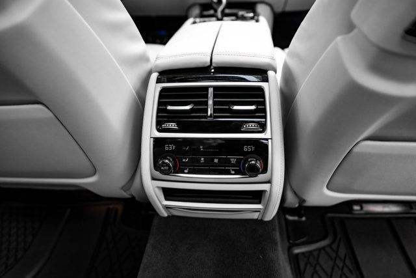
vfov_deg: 53.2
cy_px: 139
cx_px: 208
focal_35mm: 24
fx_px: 277
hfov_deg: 73.7
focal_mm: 24
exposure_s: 1/250
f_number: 2.8
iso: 800
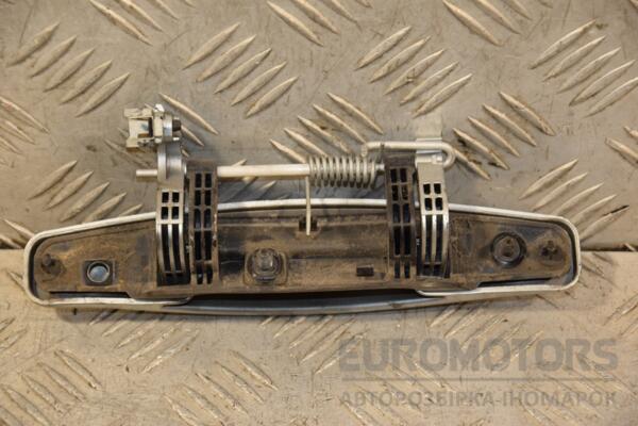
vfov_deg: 10.8
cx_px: 319
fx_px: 2259
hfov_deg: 16.1
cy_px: 213
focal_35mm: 128
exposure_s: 1/100
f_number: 5.6
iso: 800
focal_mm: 85
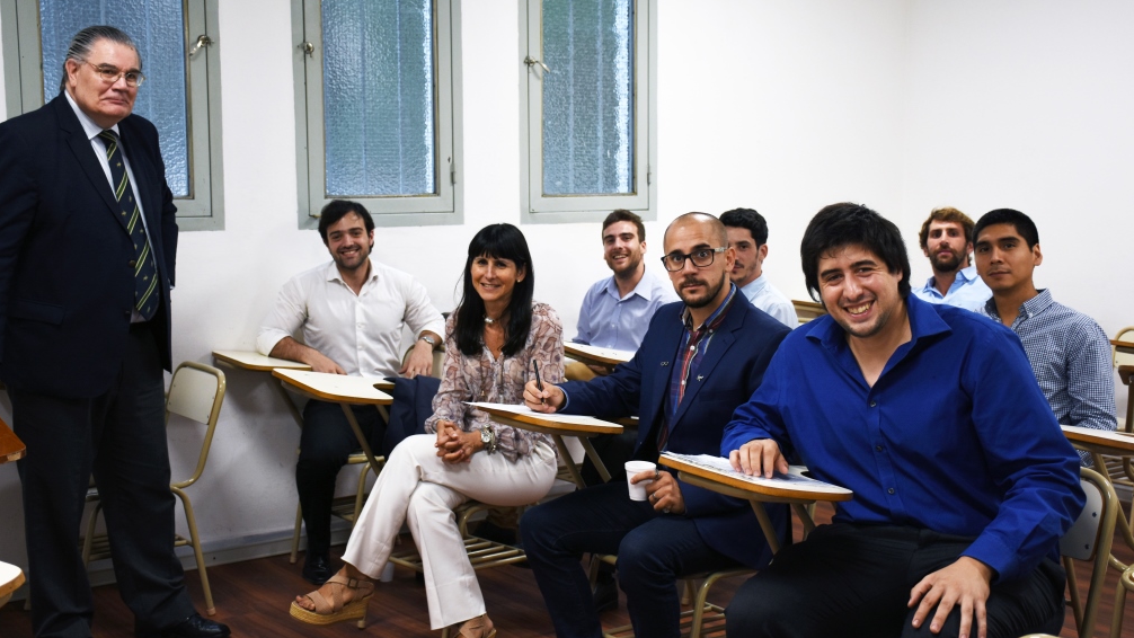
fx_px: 1443
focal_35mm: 48
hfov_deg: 42.9
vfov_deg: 24.9
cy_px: 287
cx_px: 558
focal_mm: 30
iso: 320
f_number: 4
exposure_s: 1/100
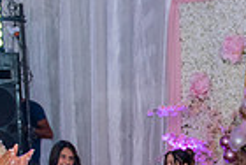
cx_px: 306
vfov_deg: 11.1
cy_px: 241
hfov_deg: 16.3
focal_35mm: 120
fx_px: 822
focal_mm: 29
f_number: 3.5
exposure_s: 1/160
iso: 1250
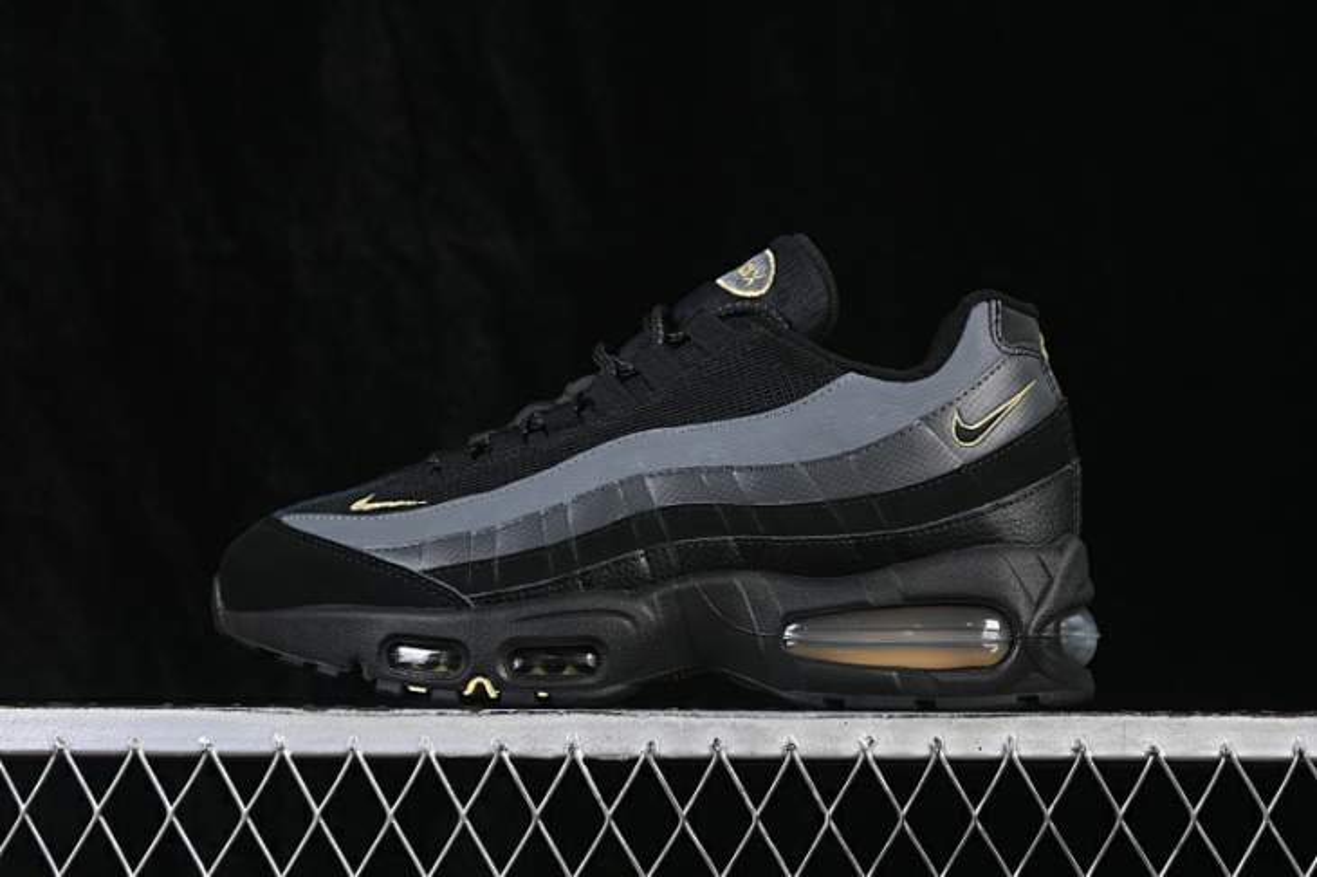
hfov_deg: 27.0
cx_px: 658
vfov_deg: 18.2
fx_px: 2742
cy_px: 438
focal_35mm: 75
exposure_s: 1/60
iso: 160
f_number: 6.3
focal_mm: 50
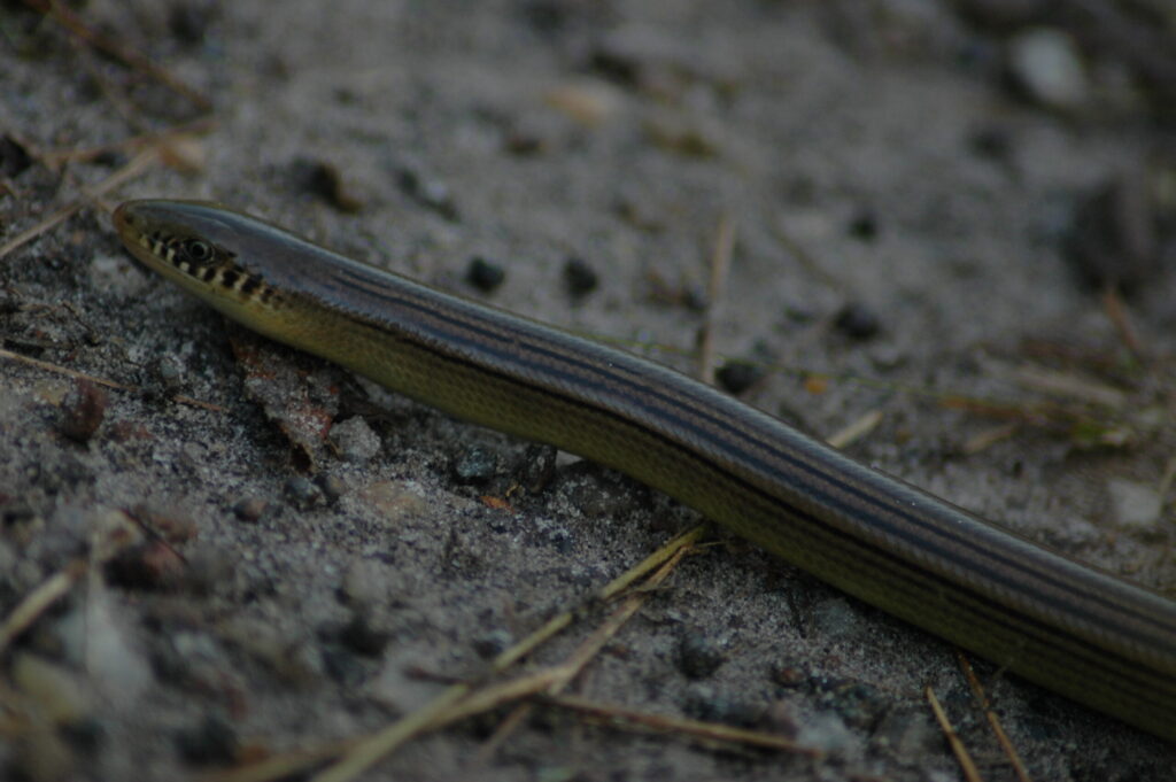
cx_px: 588
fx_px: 14688
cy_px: 391
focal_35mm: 450
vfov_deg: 3.1
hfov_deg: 4.6
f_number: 5.6
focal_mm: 300
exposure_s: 1/125
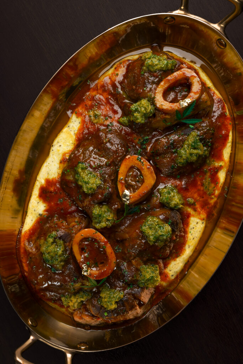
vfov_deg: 42.7
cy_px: 182
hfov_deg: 29.3
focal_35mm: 46
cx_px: 122
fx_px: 466
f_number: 14
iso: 200
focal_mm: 46
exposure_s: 1/200
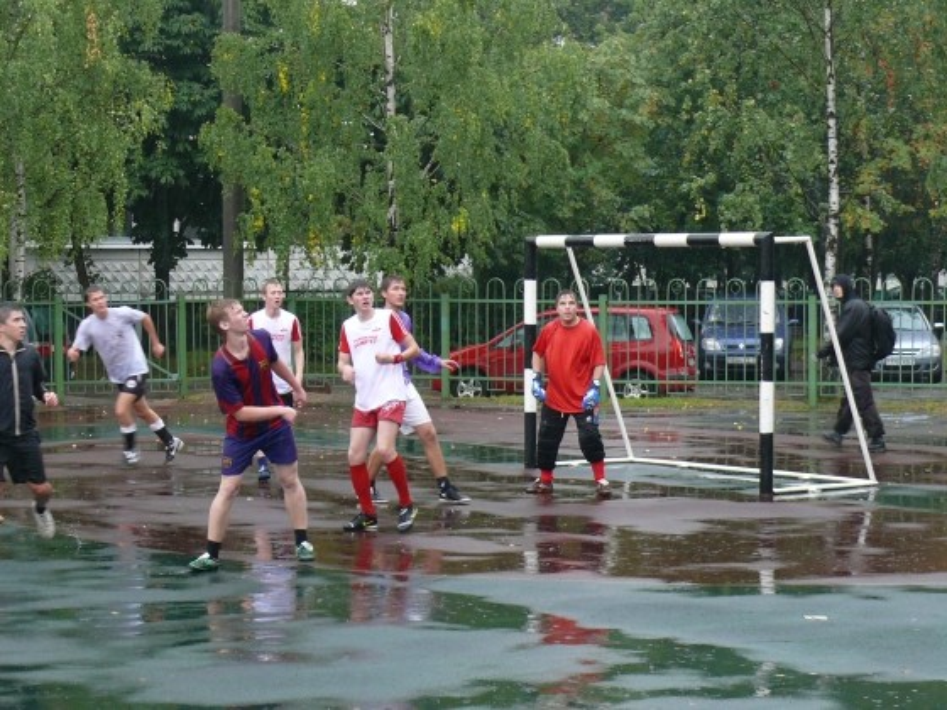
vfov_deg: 17.0
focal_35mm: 87
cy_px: 355
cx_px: 474
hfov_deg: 22.5
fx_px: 2380
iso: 100
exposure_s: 1/100
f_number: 3.2
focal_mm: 12.4
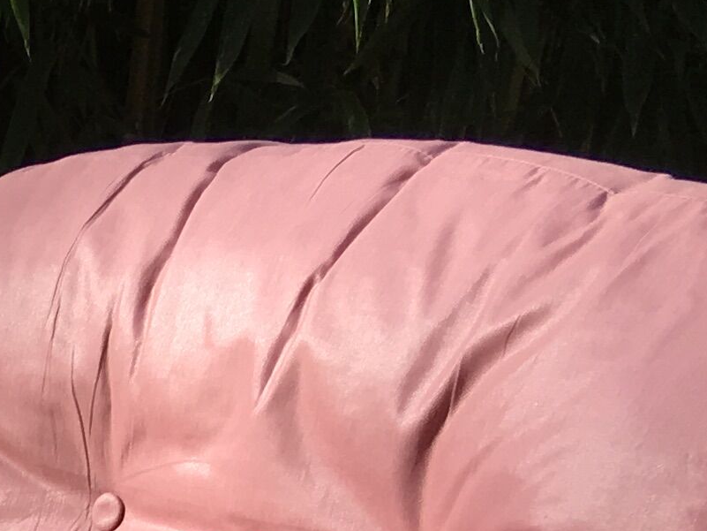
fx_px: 2982
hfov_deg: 12.2
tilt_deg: -21.5
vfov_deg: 9.2
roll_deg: -3.1
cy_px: 1226
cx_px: -643
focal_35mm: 146
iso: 25
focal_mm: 4.15
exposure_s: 1/1040
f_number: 2.2
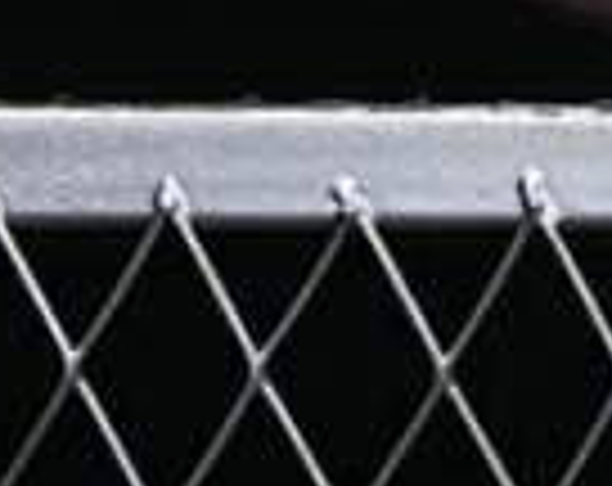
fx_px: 6845
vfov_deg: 4.0
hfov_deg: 5.0
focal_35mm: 379
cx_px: 1508
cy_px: -572
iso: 160
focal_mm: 50
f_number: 6.3
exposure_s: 1/60
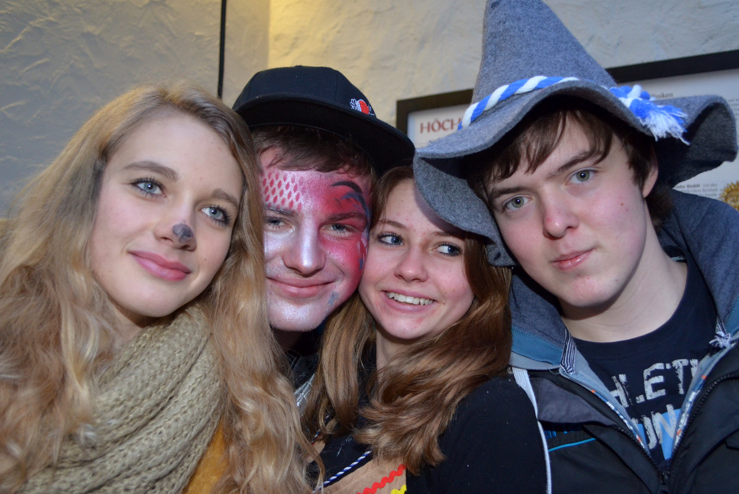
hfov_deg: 57.2
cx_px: 370
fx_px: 678
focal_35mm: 33
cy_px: 247
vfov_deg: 40.0
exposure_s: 1/60
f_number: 4
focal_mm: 22
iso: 1100
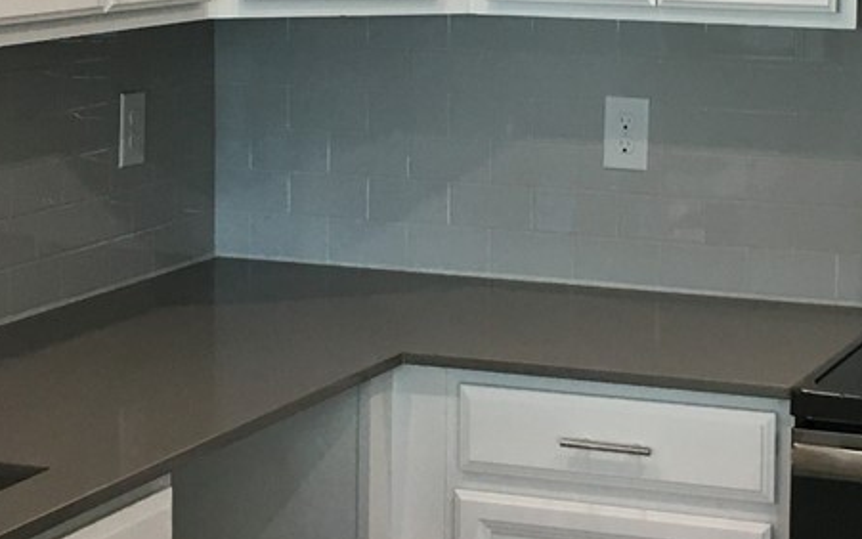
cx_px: 508
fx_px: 2561
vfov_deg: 11.9
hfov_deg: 19.1
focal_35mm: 109
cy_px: 63
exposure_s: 1/30
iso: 40
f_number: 2.2
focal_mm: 4.15
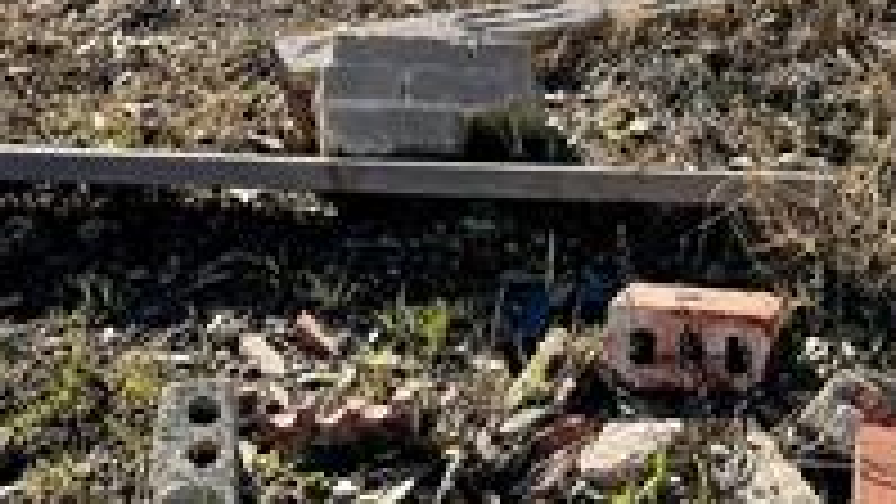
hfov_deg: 23.3
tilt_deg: -3.8
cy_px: -556
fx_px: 2162
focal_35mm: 91
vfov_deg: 11.7
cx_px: 603
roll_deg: -1.3
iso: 32
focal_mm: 4.2
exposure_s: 1/2817
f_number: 1.6
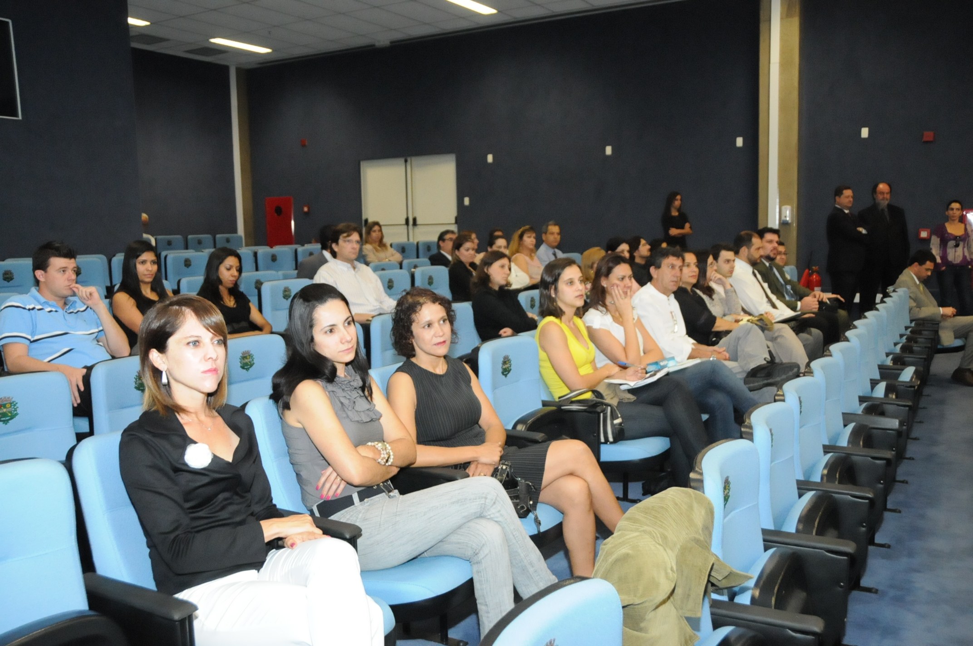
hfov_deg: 62.0
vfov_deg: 43.5
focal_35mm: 30
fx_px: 810
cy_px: 323
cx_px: 486
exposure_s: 1/250
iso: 3200
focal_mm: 20
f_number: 3.5
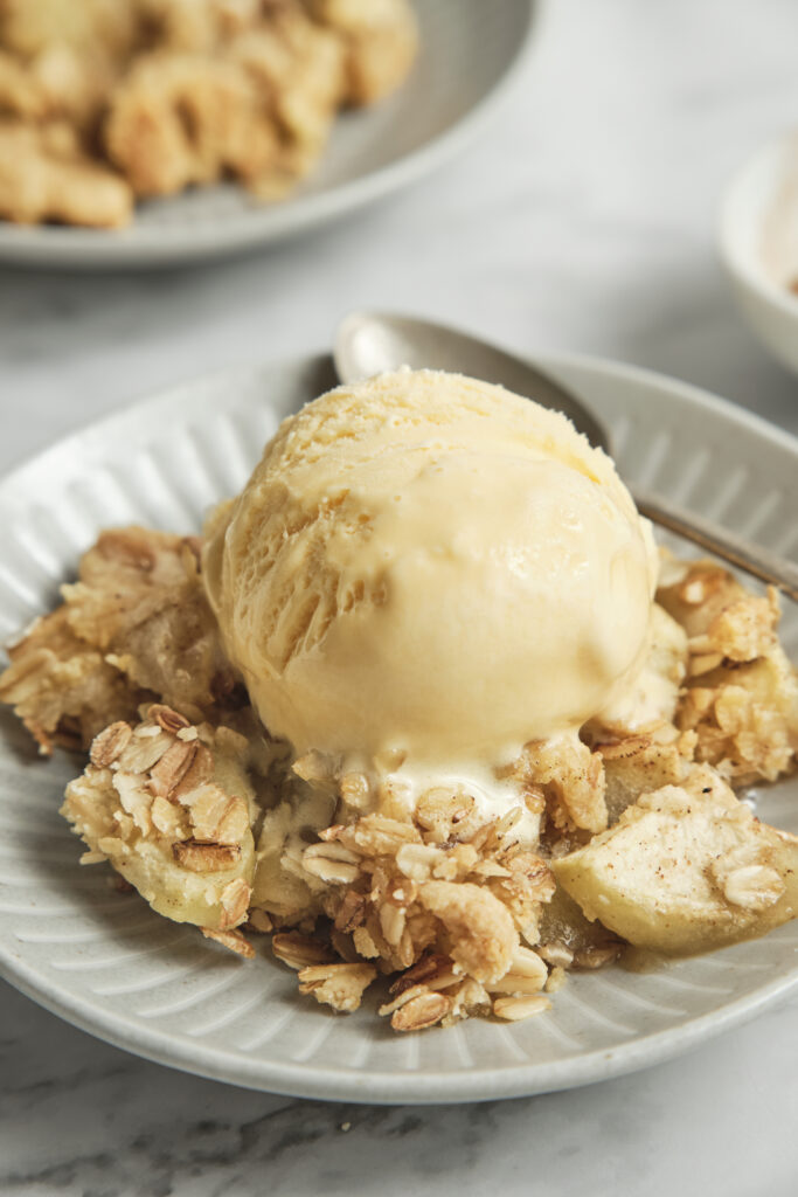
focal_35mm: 105
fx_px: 3490
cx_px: 399
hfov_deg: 13.0
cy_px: 598
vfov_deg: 19.5
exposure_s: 1/80
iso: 200
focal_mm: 70
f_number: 5.6
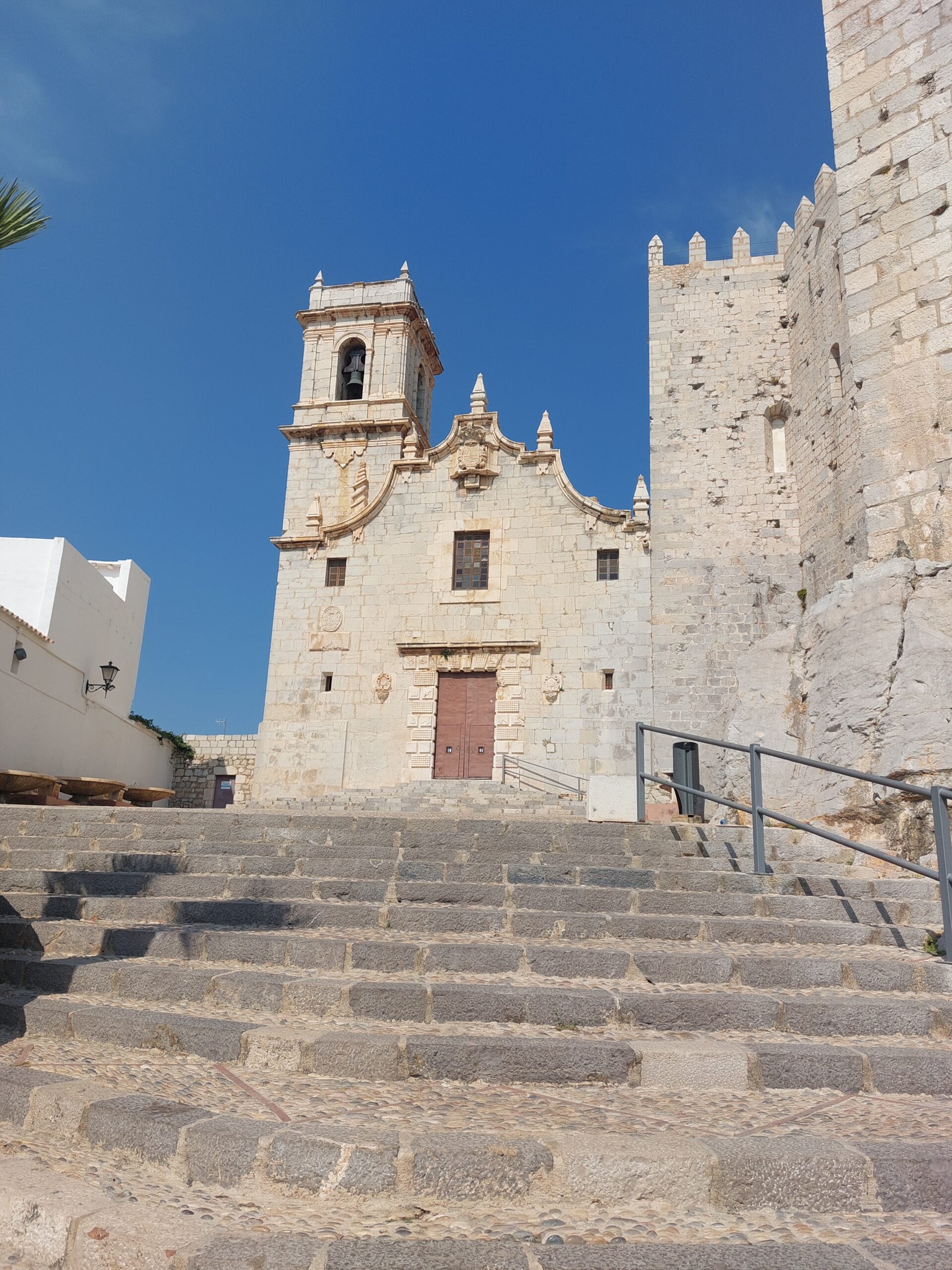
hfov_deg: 54.9
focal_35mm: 25
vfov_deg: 69.4
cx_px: 476
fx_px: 917
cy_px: 635
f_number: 1.8
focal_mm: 5.23
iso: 25
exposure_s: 1/2022
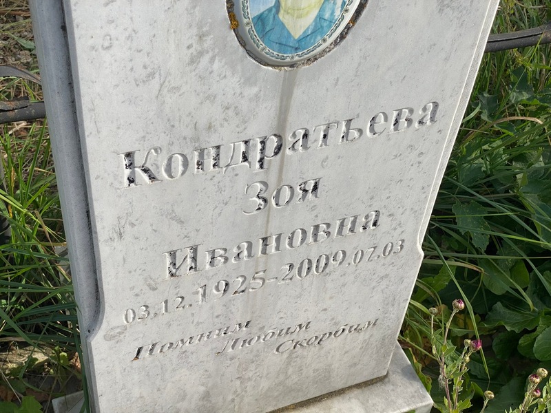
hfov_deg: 36.8
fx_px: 828
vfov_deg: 28.0
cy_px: 206
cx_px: 276
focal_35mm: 52
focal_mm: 6
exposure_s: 1/1142
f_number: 2
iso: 20
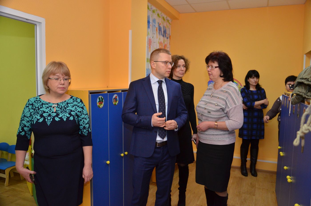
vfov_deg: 47.7
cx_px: 156
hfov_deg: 67.5
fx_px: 233
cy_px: 103
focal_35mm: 27
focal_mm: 18
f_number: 3.5
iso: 800
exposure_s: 1/200
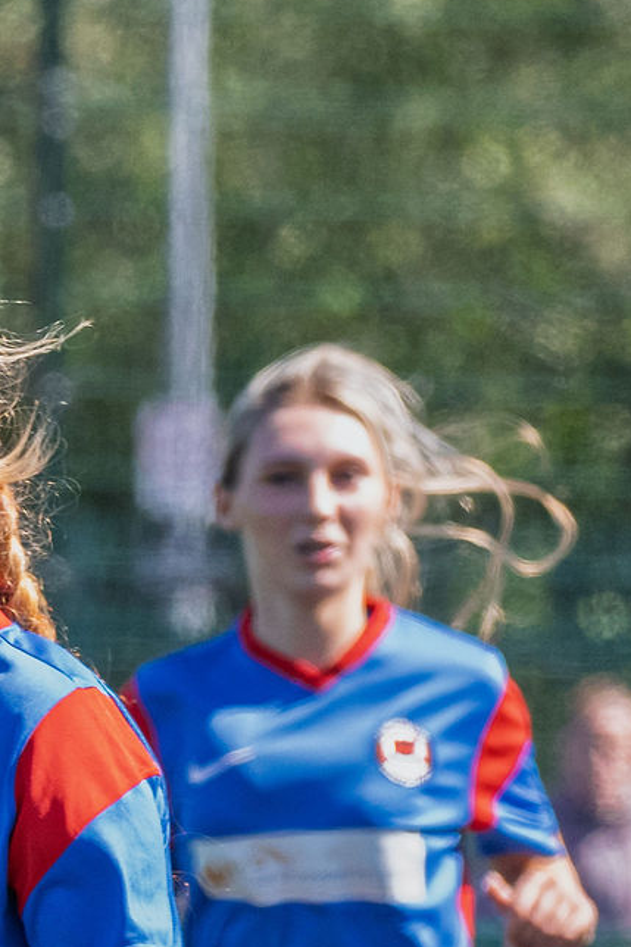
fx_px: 33879
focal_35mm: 1288
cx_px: -87
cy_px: 869
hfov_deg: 1.1
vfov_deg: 1.6
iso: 800
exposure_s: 1/1250
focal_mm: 220
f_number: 5
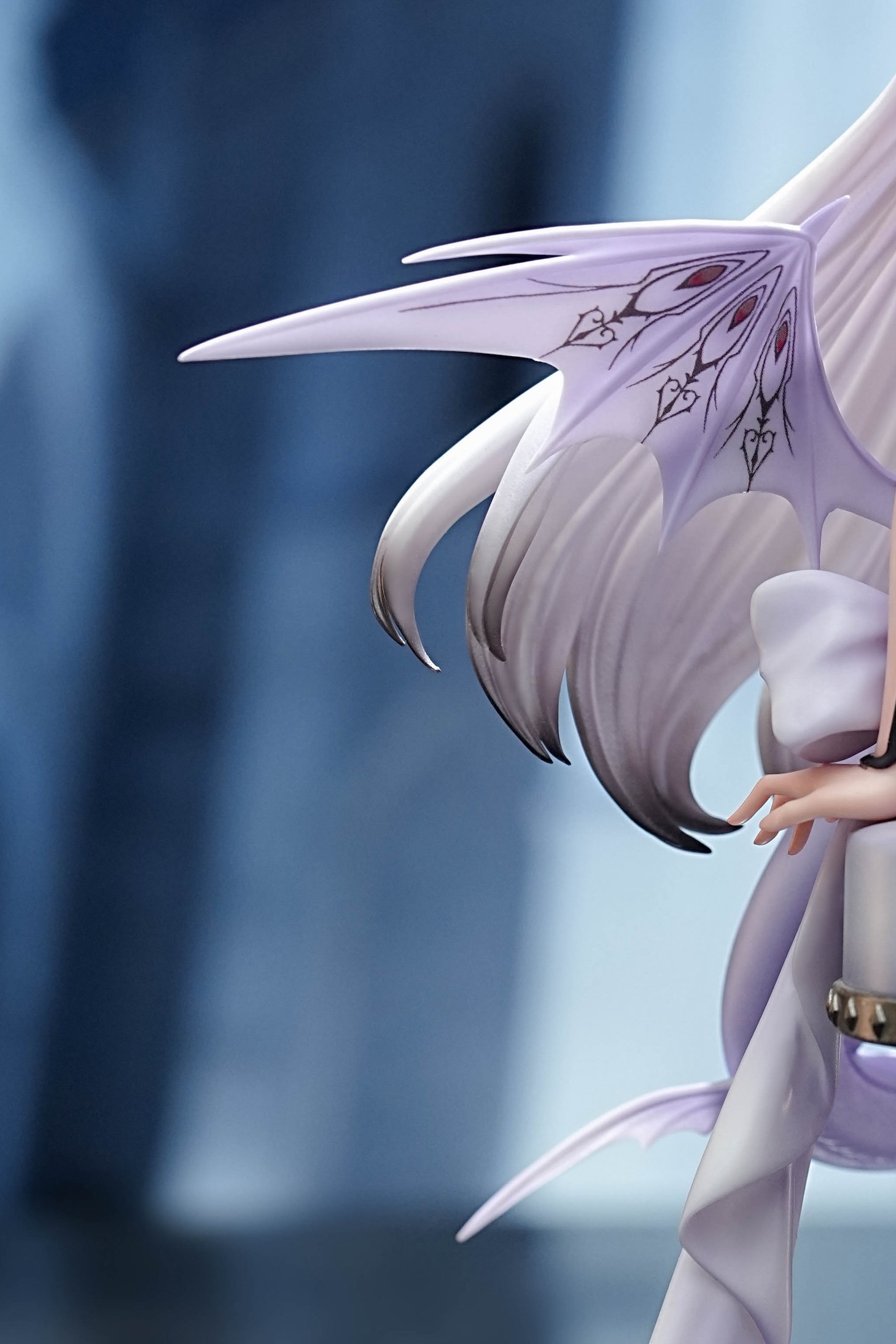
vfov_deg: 10.0
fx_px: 7689
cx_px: 1013
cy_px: 631
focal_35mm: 206
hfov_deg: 6.6
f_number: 6.3
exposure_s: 1/60
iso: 640
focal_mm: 90
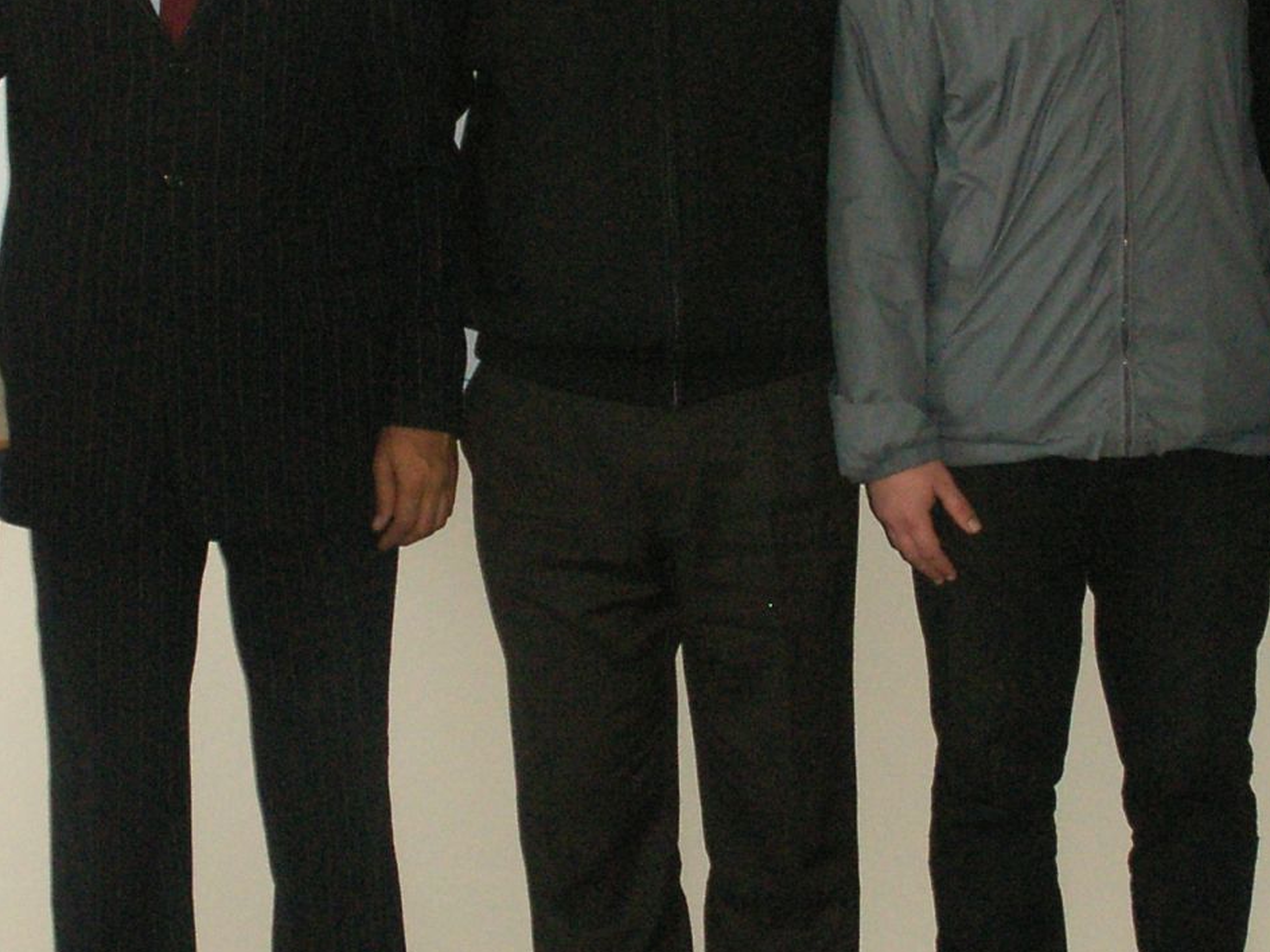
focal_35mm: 98
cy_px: 457
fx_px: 3595
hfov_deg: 20.0
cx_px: 689
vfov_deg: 15.1
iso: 160
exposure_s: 1/40
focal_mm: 7.7
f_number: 3.5
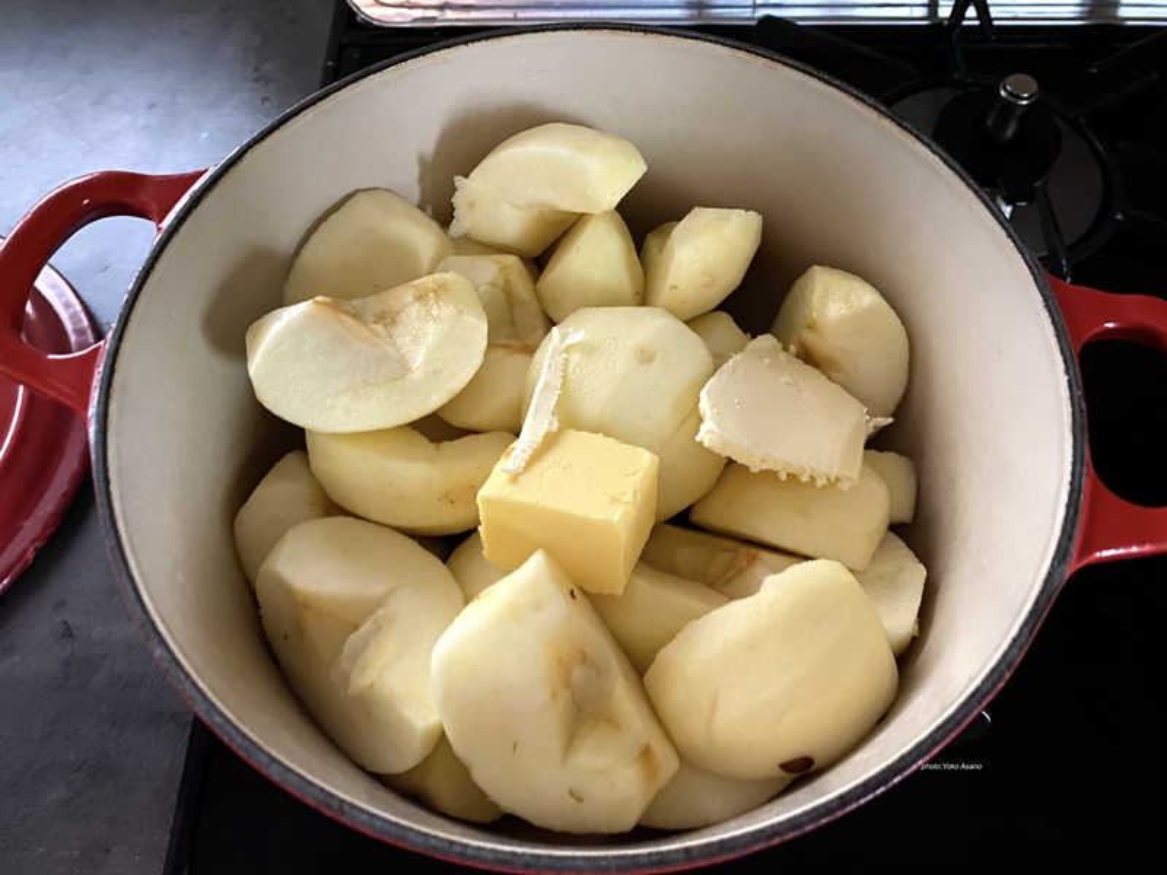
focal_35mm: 26
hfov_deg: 67.3
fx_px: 877
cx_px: 584
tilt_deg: -61.4
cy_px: 438
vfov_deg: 53.1
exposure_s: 1/8
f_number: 1.8
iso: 640
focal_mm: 4.25
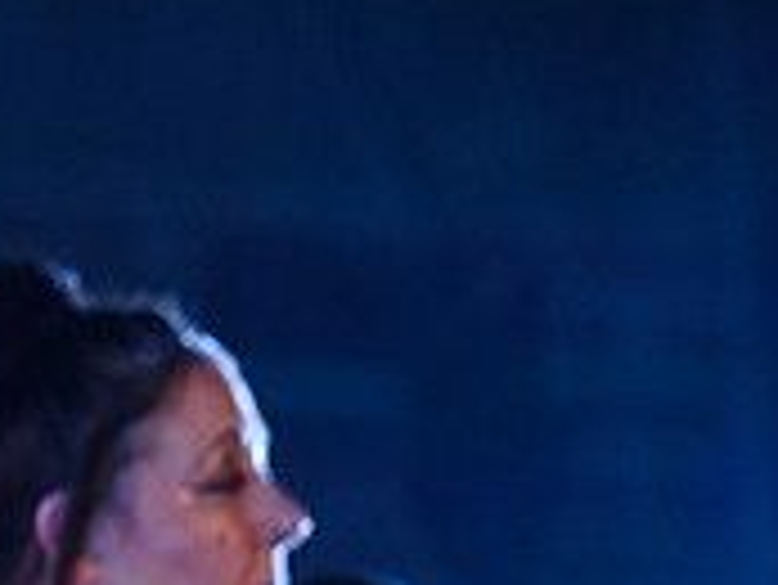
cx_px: -607
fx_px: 38302
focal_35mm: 1703
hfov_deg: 1.2
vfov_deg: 0.9
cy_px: 402
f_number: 6
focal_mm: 480
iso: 4000
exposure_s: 1/320
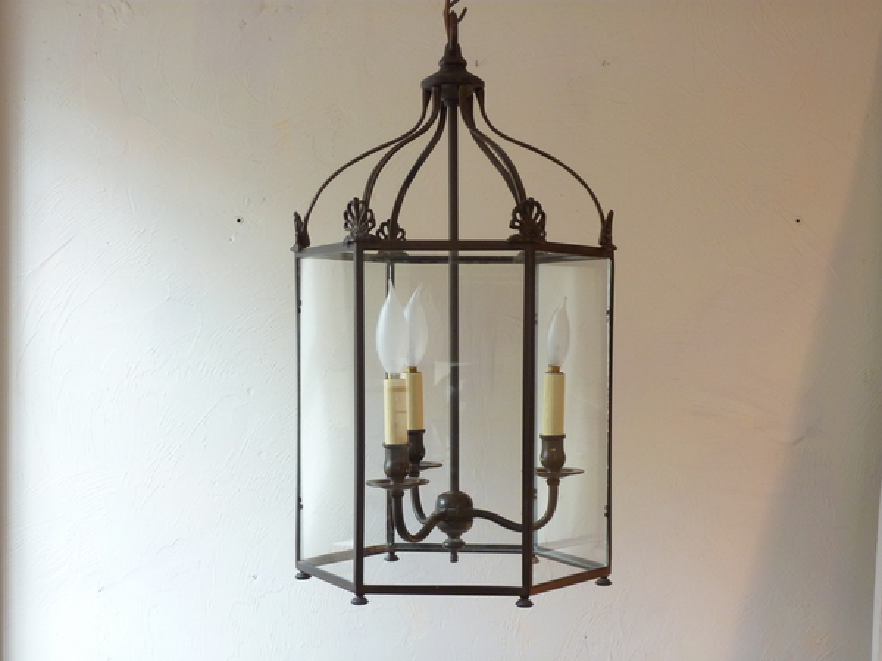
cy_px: 330
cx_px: 441
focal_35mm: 55
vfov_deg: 26.6
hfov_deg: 34.9
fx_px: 1401
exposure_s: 1/40
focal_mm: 9.1
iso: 250
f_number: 3.9
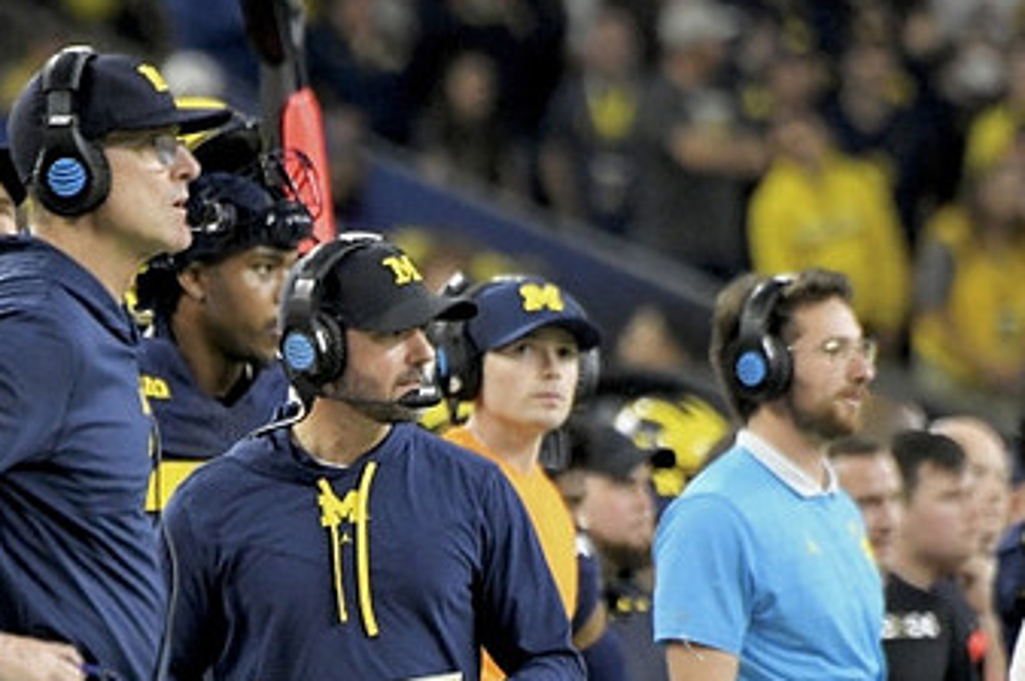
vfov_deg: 1.3
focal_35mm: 1032
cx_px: 325
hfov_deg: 2.0
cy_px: 544
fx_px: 29354
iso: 5000
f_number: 5.6
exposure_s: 1/500
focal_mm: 400
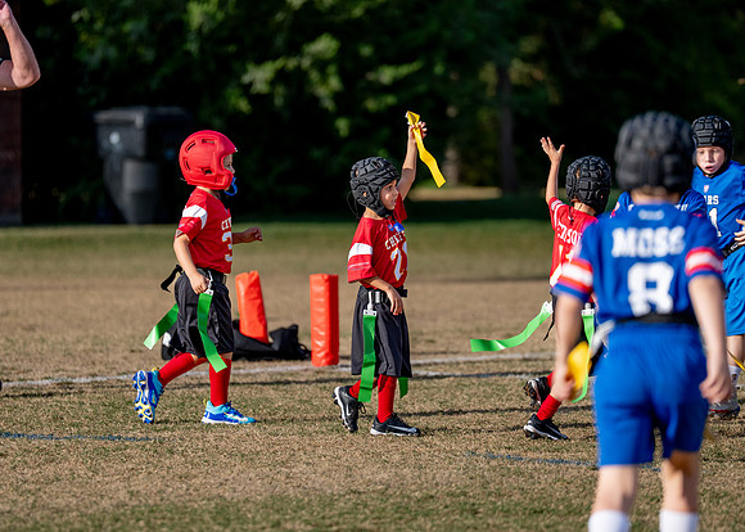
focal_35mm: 280
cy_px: 238
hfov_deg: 7.2
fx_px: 5923
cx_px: 381
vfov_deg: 5.1
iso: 250
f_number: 2.8
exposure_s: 1/5000
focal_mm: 200
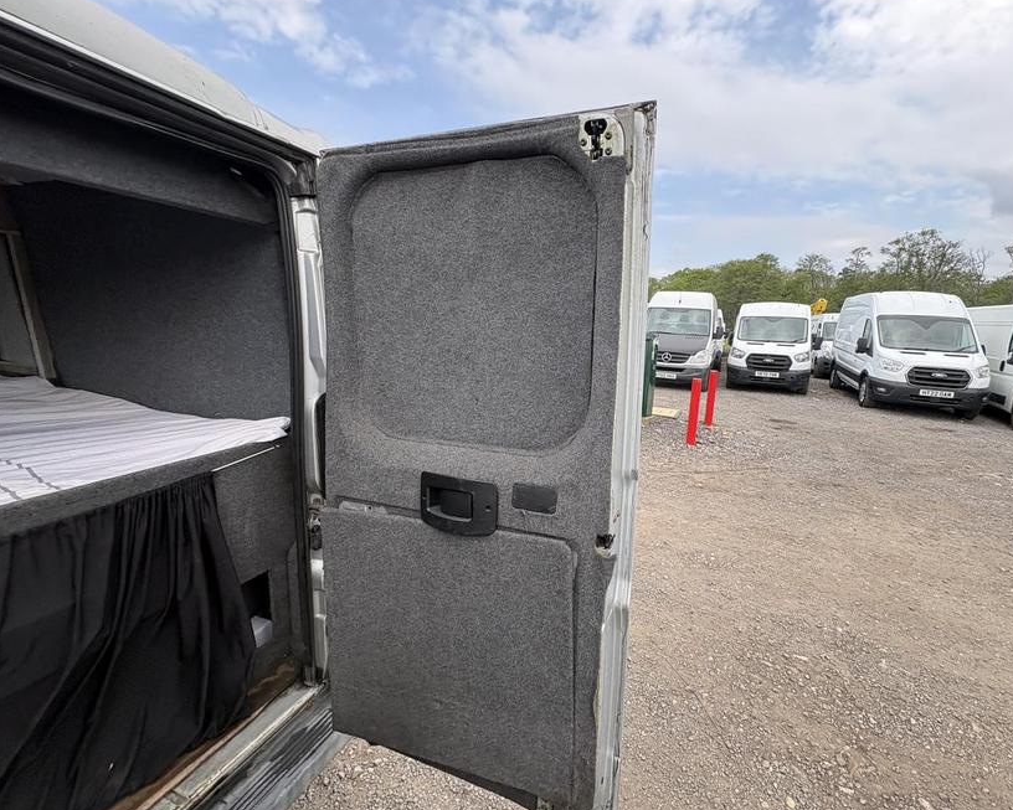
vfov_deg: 84.0
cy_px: 399
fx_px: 450
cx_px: 552
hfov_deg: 96.5
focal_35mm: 15
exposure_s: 1/370
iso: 40
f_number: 2.2
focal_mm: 2.22
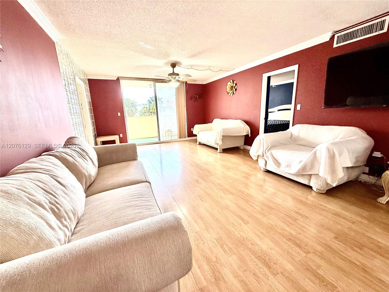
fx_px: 157
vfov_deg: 85.7
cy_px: 146
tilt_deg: -11.9
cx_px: 194
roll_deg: +1.3
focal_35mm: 14
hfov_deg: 102.1
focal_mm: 2.22
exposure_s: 1/159
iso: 64
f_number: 2.2
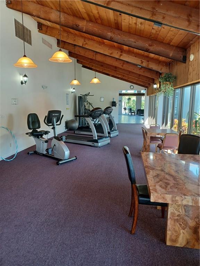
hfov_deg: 54.9
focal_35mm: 25
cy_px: 133
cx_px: 100
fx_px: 193
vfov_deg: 69.4
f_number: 1.8
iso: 320
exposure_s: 1/39
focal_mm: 4.6
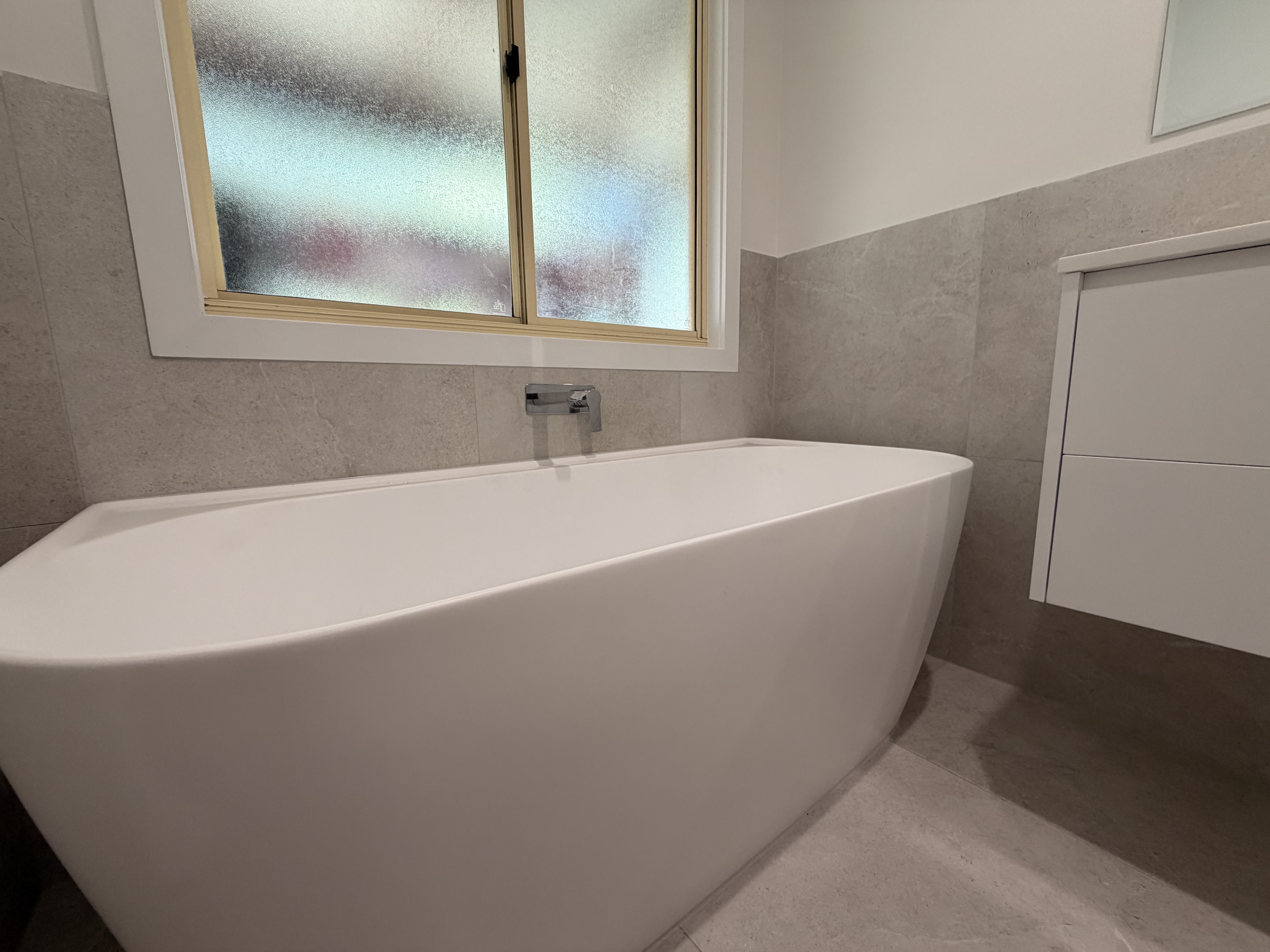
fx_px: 514
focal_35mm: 14
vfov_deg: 85.7
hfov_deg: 102.1
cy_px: 476
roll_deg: +1.3
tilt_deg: -9.3
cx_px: 635
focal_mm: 2.22
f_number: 2.2
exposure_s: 1/100
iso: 125
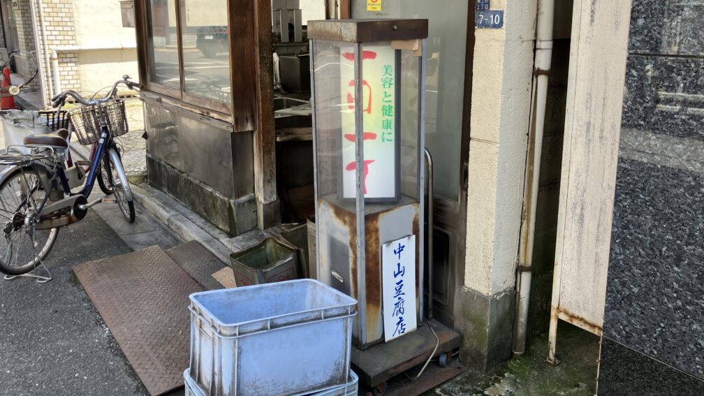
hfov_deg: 62.6
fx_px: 579
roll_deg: +2.1
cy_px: 157
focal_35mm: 31
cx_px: 353
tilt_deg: -11.8
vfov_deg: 37.6
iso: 25
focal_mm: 3.99
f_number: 1.8
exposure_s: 1/211
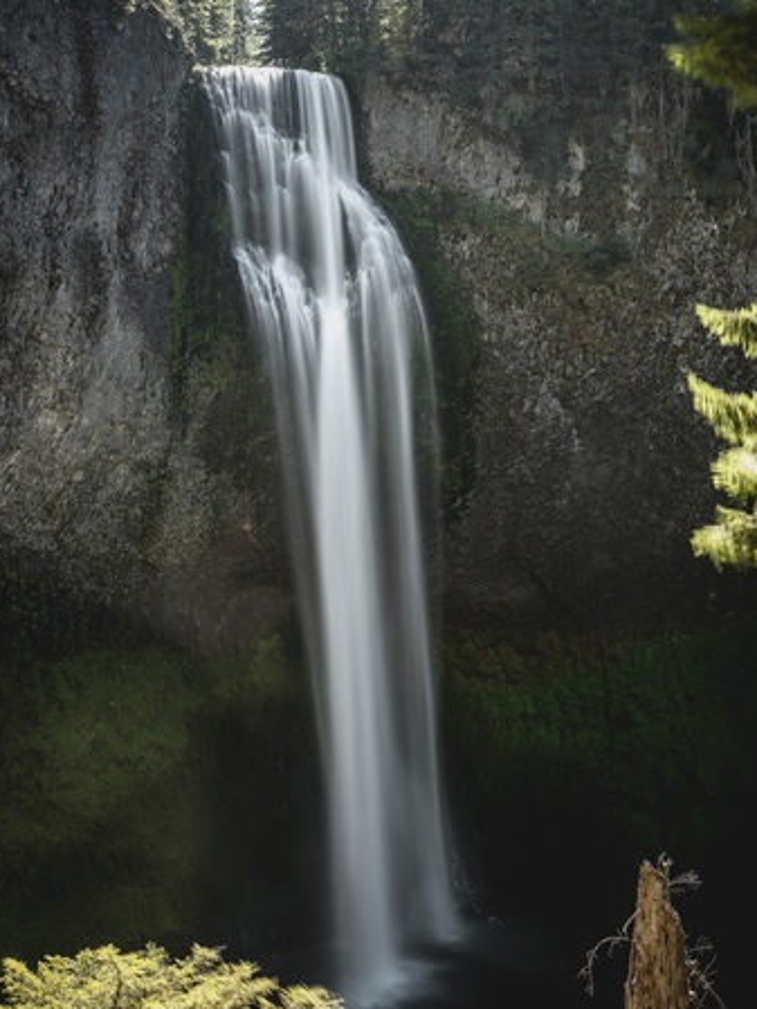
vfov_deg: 47.8
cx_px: 374
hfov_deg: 36.8
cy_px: 494
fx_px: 1137
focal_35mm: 39
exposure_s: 2
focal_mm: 35
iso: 50
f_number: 8
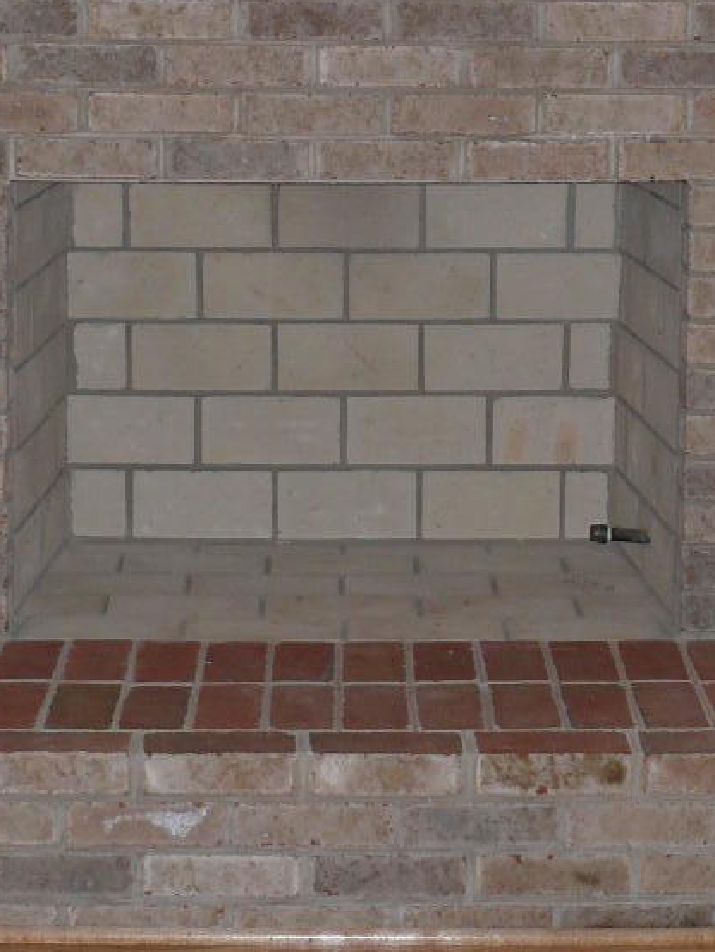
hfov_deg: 14.7
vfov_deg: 19.0
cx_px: 406
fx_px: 2779
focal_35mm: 101
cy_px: 60
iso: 100
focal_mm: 7.4
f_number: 2.8
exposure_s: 1/30
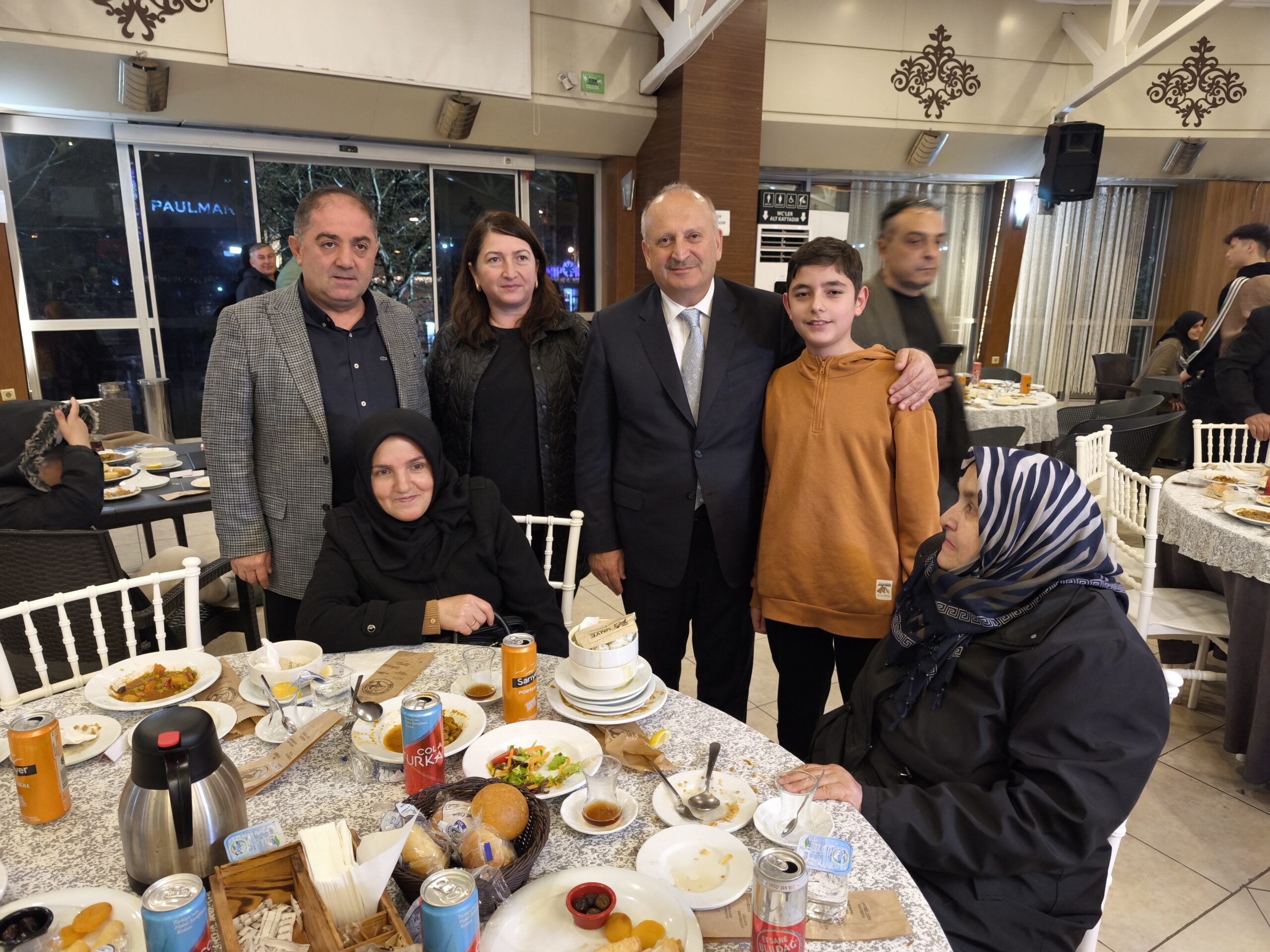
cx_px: 635
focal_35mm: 23
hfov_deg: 73.9
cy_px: 476
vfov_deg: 58.9
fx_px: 844
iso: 800
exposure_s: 1/50
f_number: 1.6
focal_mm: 6.57
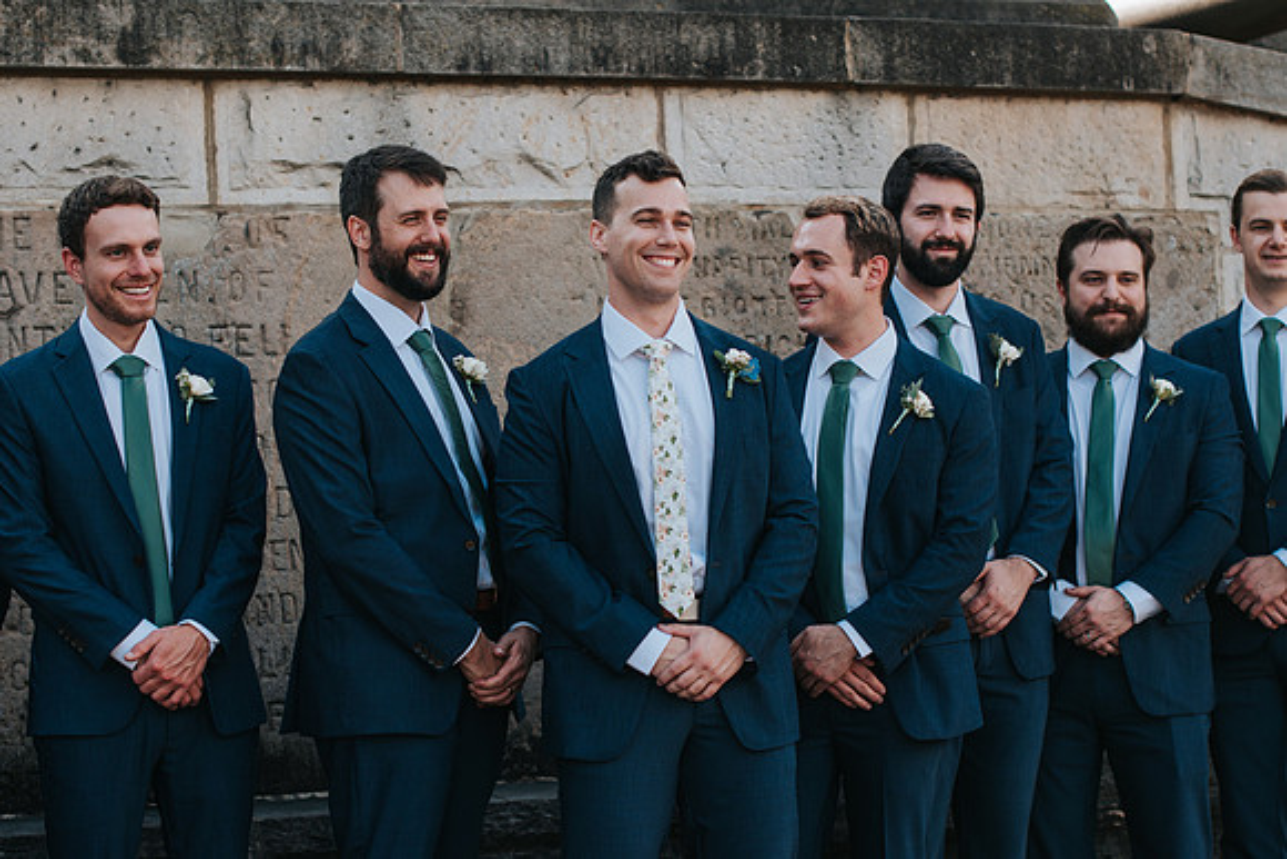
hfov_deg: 26.4
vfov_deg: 17.8
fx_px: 2749
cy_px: 430
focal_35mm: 77
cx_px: 644
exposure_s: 1/400
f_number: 3.2
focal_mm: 50
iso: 100
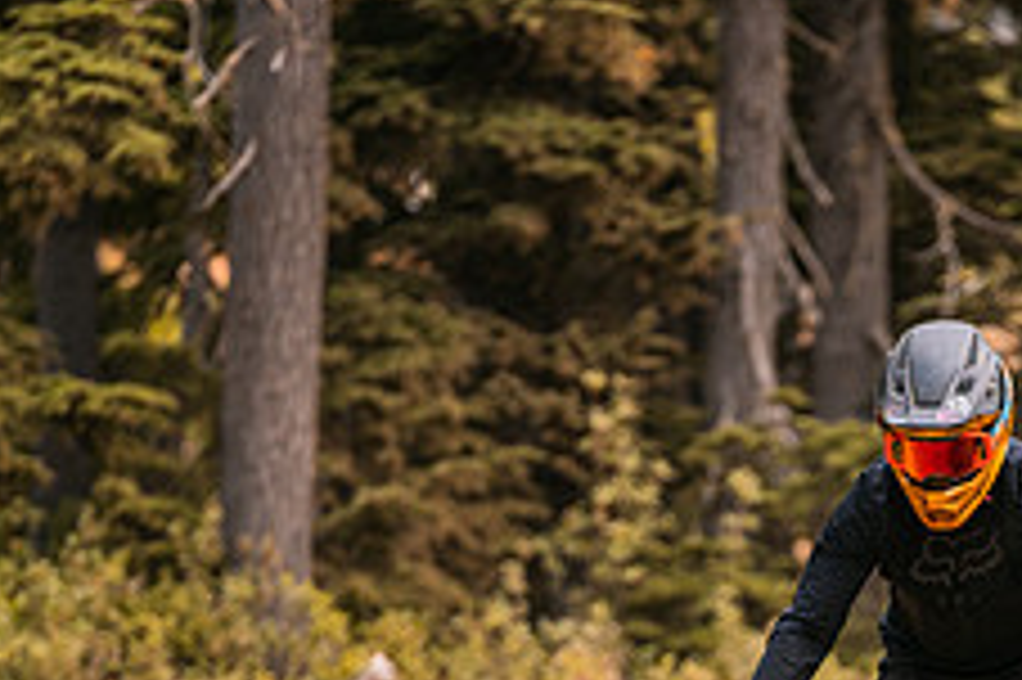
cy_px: 806
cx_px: 1040
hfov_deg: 4.0
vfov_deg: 2.7
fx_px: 14467
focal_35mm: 510
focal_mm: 200
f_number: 2.8
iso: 450
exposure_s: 1/1600
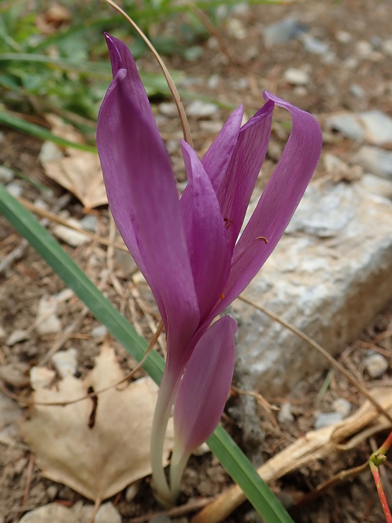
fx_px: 453
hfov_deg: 46.8
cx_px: 196
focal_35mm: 30
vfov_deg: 60.0
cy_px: 262
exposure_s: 1/125
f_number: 3.2
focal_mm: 5.5
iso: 100
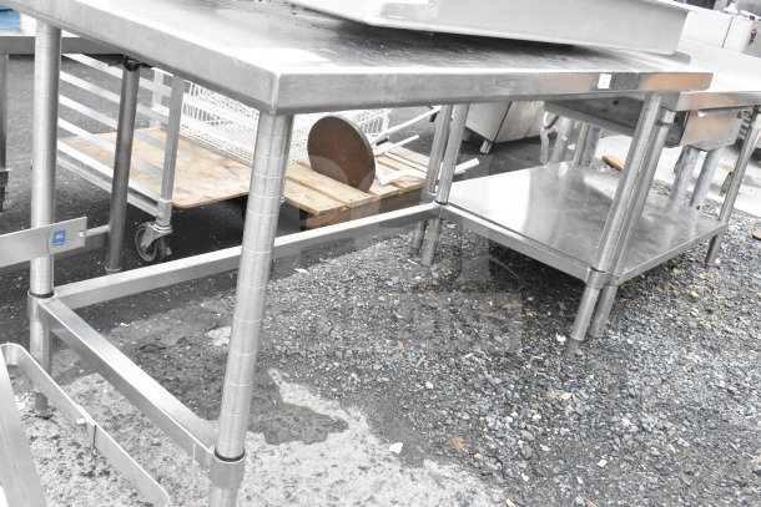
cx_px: 380
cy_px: 254
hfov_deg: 55.1
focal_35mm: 34
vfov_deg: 38.4
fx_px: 729
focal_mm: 23
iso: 6400
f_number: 13
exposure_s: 1/640
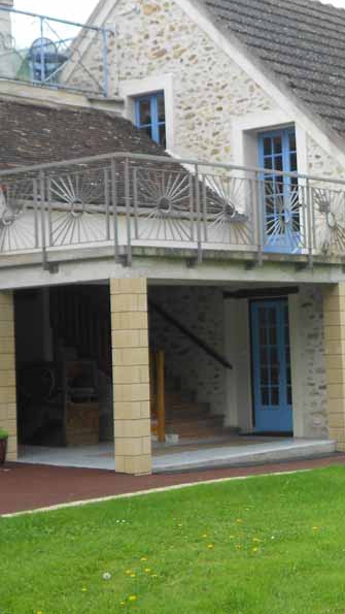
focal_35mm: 82
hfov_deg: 14.5
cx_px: 346
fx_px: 1333
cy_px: 308
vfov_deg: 25.9
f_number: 4.9
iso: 80
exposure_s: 1/160
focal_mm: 10
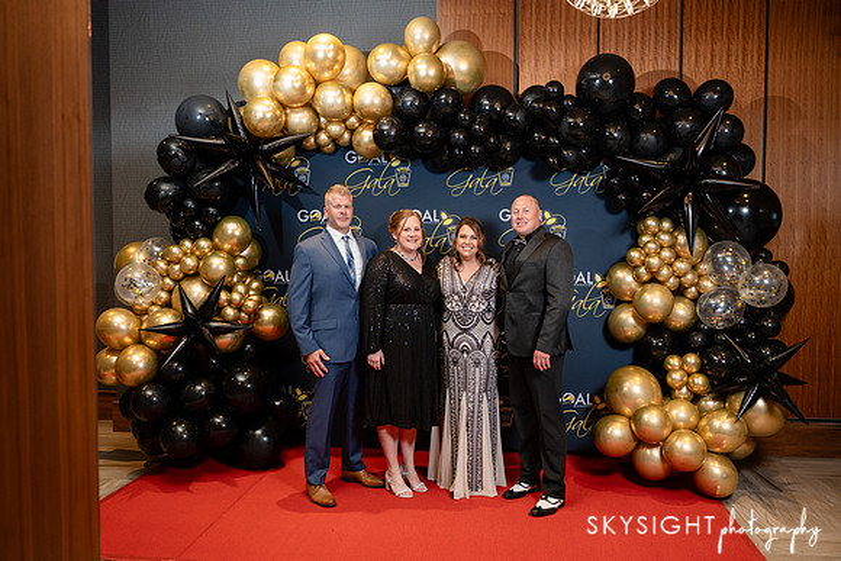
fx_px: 677
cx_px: 420
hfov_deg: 63.7
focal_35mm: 29
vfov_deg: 45.0
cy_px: 280
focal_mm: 28
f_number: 2.8
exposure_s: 1/200
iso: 1000
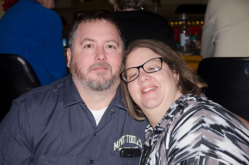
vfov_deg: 14.6
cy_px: 82
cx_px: 124
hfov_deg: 22.0
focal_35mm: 93
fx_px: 642
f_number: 5.6
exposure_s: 1/60
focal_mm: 62
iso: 400
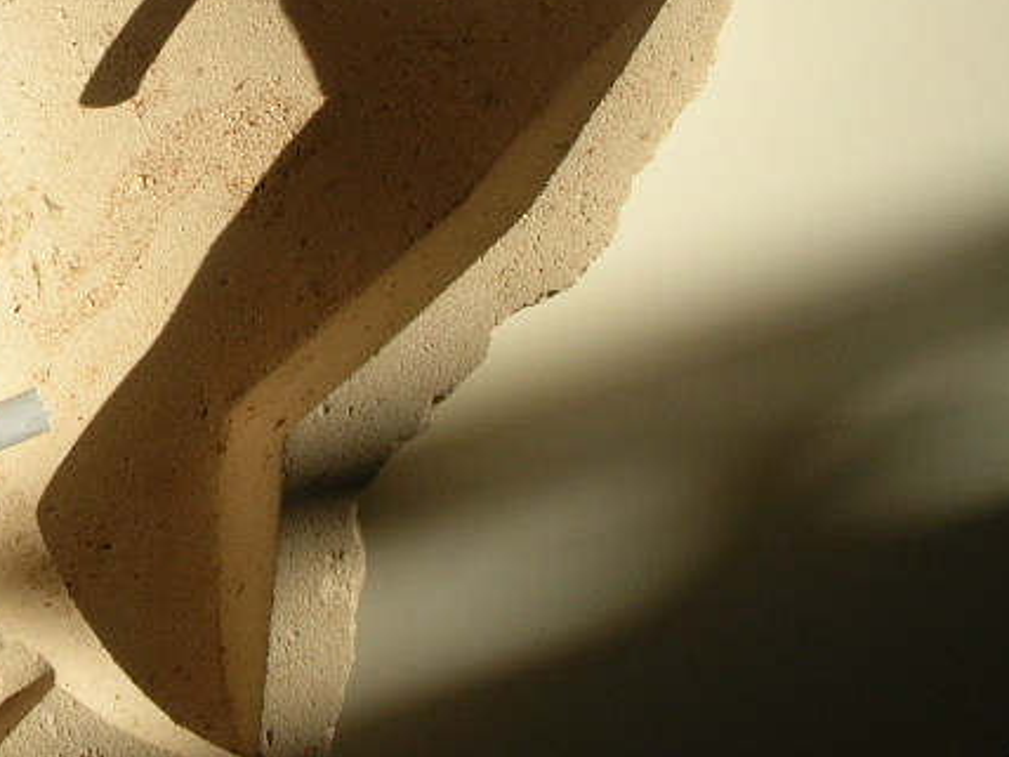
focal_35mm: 122
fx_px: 3556
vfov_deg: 12.1
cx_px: 78
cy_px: 118
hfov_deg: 15.9
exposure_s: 1/207
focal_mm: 8.5
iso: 50
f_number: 6.6
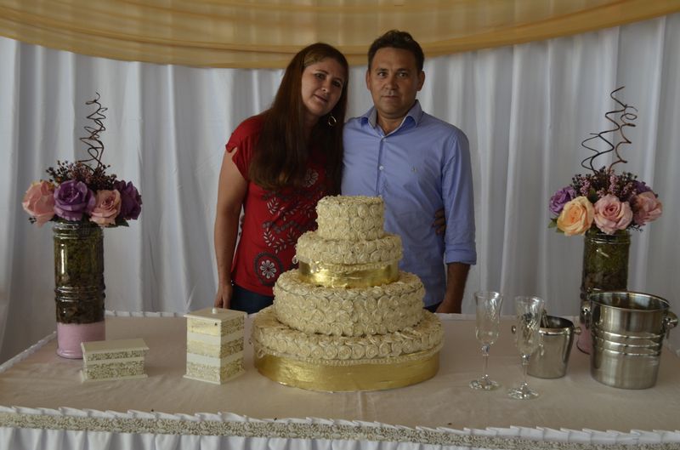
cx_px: 340
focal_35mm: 39
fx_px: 735
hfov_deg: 49.7
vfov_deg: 34.0
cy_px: 225
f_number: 5.6
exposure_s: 1/125
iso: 320
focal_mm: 26
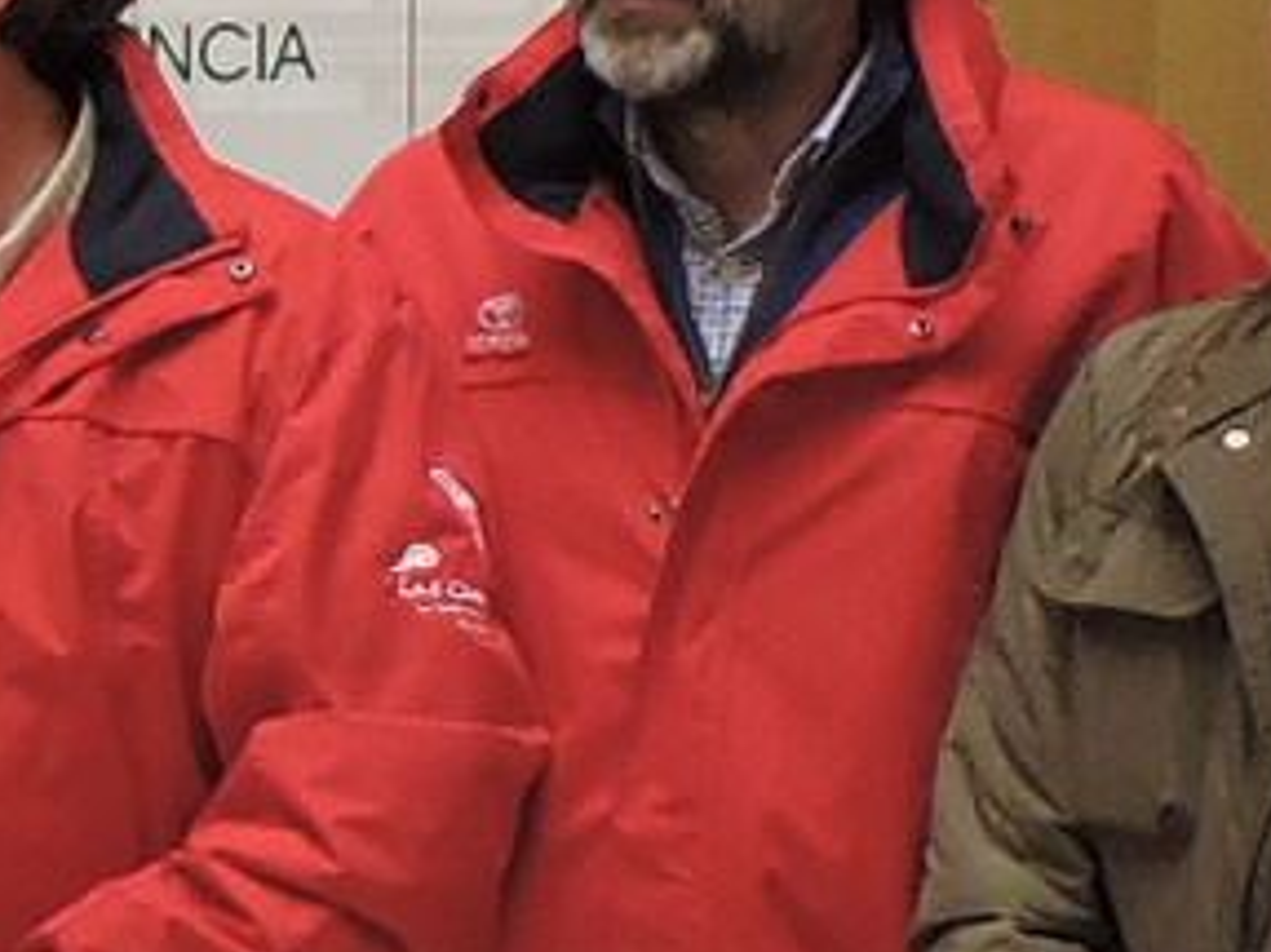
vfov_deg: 7.8
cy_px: 567
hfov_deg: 10.2
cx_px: -443
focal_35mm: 190
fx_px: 6973
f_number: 3
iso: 360
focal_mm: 4.3
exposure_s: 1/30
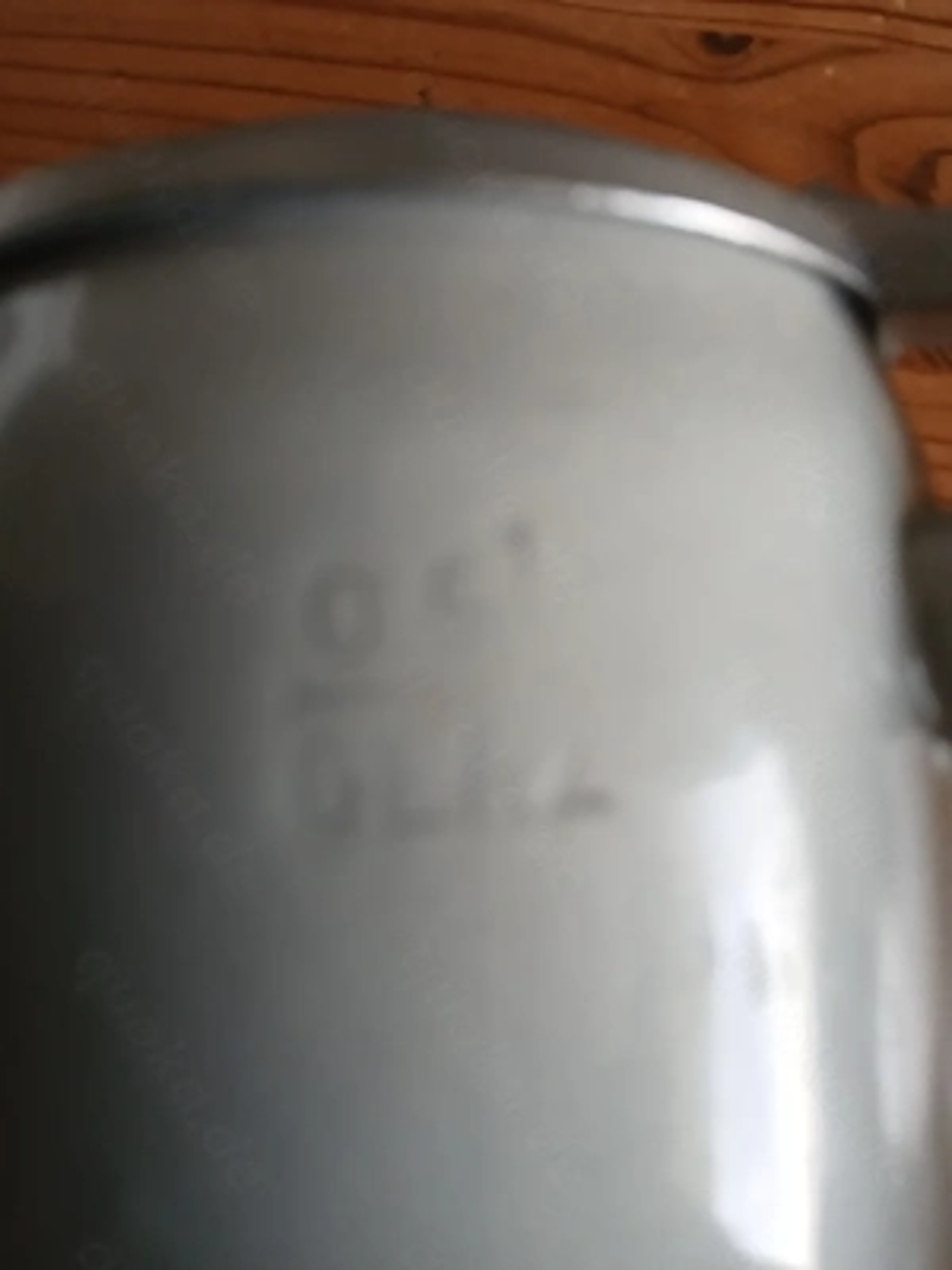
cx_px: 476
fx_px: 953
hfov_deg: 53.1
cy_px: 635
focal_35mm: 26
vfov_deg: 67.3
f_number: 1.8
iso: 100
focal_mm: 3.98
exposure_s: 1/50
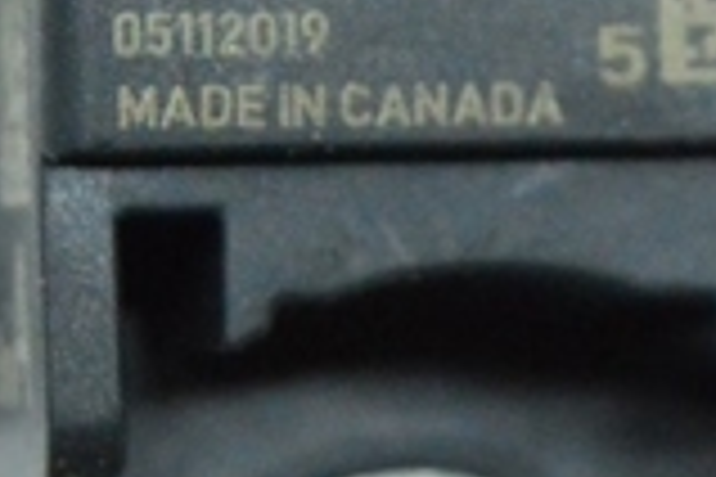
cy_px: -110
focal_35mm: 332
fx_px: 6603
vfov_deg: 4.1
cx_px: 491
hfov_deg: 6.2
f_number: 6.3
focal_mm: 55
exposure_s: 1/250
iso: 6400
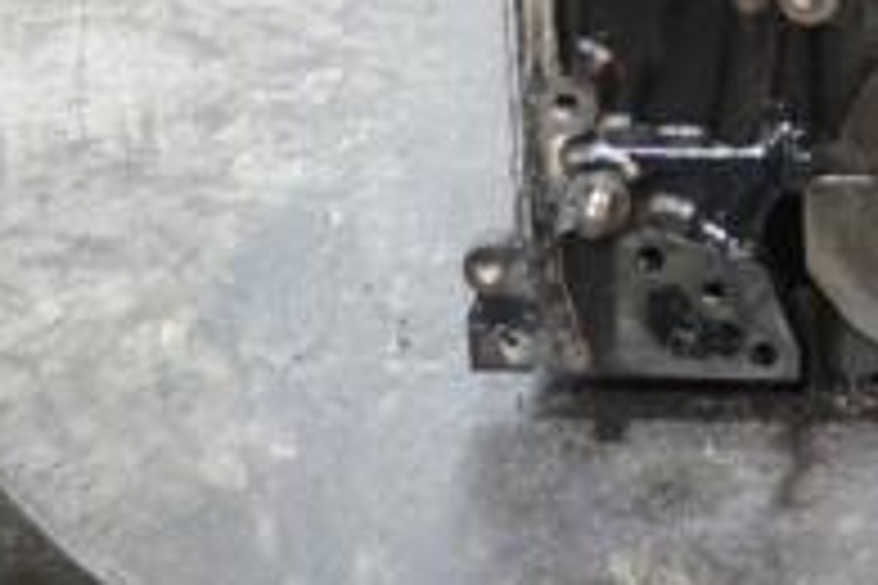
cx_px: 1081
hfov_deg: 17.5
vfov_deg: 11.8
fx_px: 2707
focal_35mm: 111
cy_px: -292
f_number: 4
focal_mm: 24
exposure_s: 1/13
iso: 3200
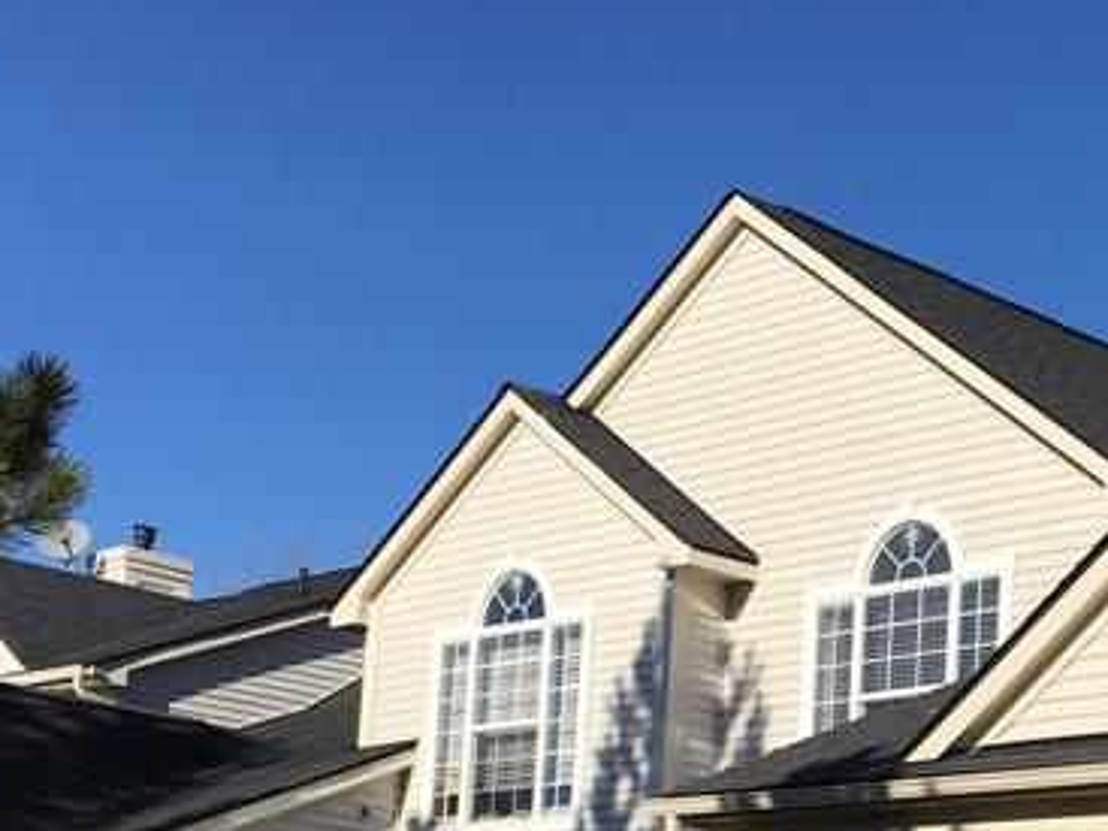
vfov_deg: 17.6
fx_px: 2592
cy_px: 907
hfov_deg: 23.3
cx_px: 1063
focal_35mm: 81
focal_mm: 4.15
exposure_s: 1/3077
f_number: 2.2
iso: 25
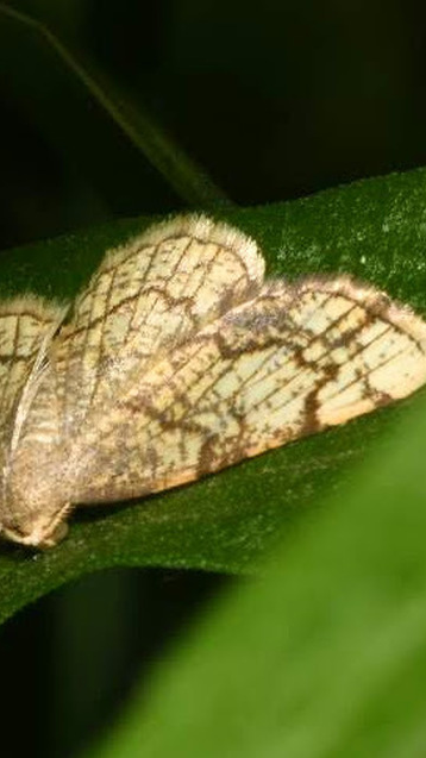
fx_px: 4999
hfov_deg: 4.9
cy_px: 380
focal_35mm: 249
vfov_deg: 8.7
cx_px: 76
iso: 100
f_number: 29
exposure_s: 1/60
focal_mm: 105
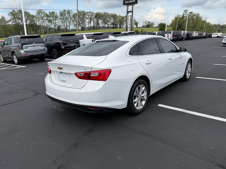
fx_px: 157
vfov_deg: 56.8
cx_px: 113
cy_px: 84
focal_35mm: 24
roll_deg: +0.2
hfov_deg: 71.6
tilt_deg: -14.0
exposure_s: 1/4167
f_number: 1.78
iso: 80
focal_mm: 6.76
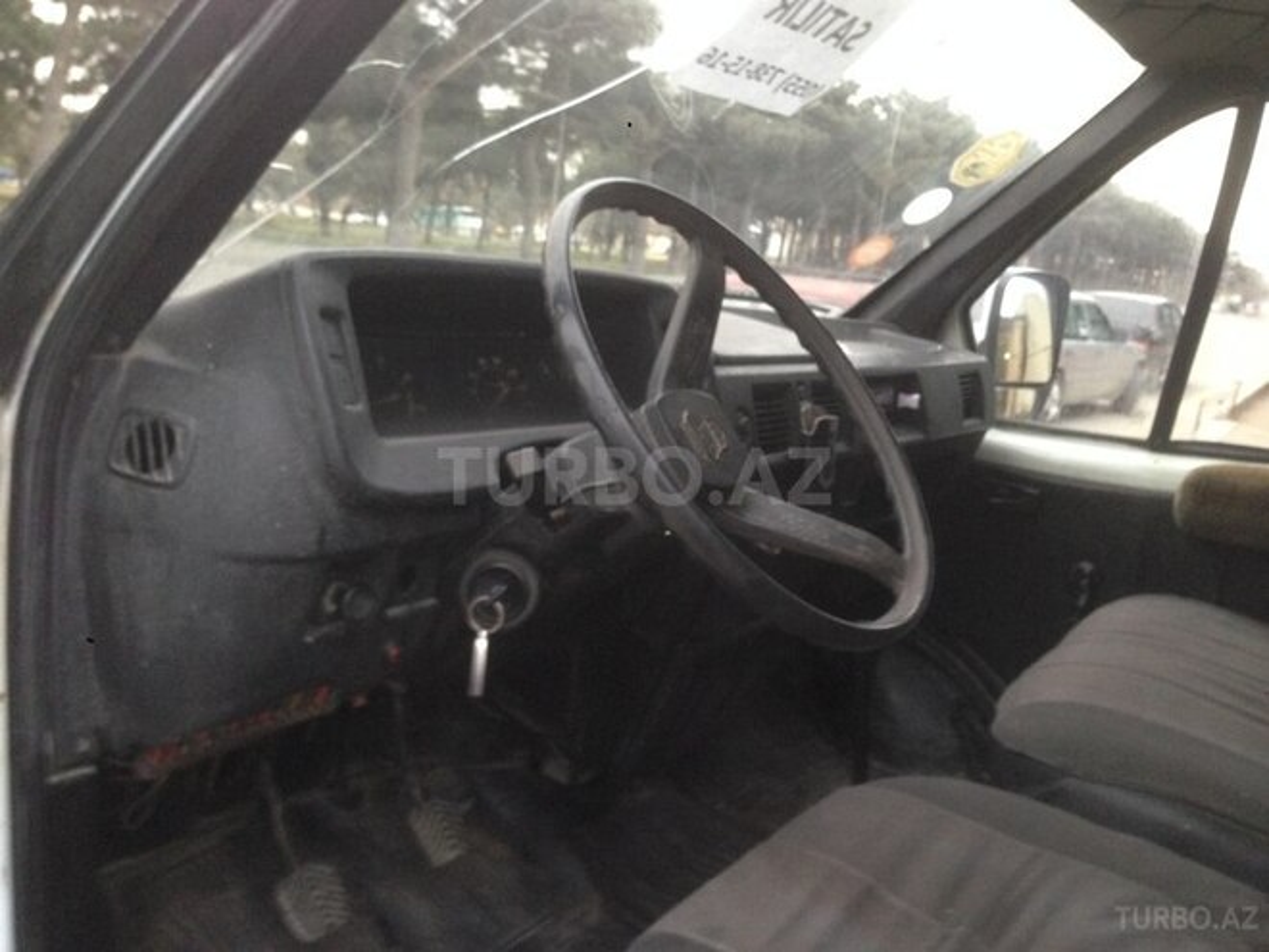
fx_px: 1210
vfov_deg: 42.9
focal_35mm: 33
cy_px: 476
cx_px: 634
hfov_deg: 55.4
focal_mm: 4.12
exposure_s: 1/20
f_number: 2.4
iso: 200
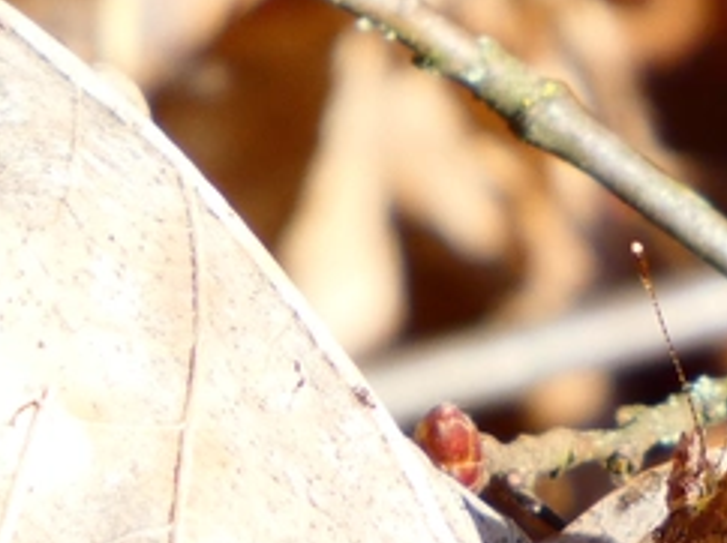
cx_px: 751
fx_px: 65713
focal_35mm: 3132
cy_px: 561
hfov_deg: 0.6
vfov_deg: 0.5
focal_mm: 211.8
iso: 200
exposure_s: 1/500
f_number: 5.8
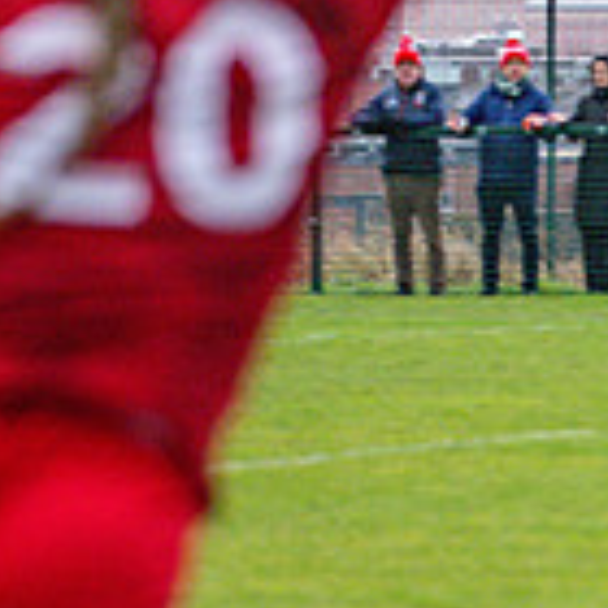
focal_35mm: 441
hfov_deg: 4.0
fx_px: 8763
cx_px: 934
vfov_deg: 4.0
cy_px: 449
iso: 280
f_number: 2.8
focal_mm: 125
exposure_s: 1/640
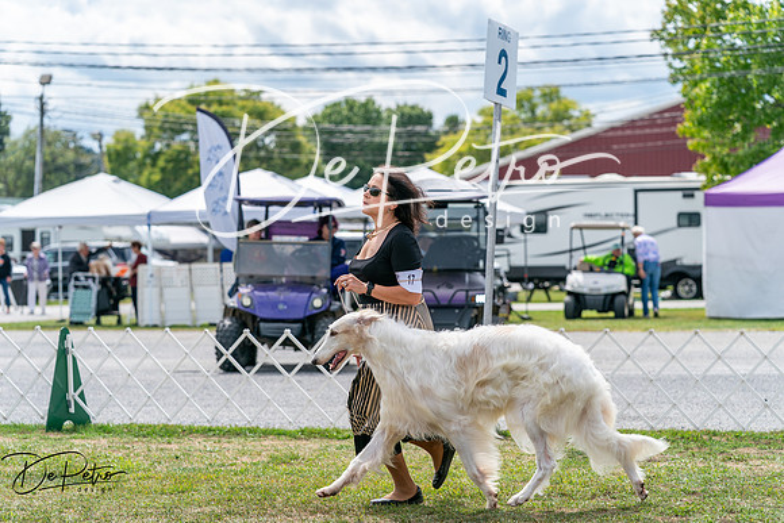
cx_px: 392
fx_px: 2265
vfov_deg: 13.2
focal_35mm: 104
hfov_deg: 19.6
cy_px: 262
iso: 160
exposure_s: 1/1600
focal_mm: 104
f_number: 4
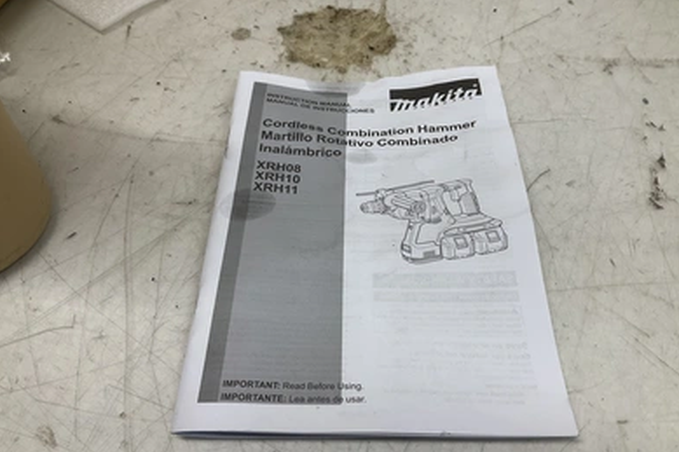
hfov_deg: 60.3
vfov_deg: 42.3
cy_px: 243
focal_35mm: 31
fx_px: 584
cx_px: 346
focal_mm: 3
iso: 25
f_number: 1.8
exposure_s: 1/120
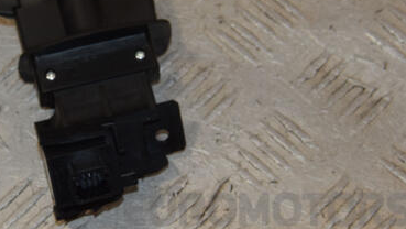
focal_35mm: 148
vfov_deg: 8.2
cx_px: 103
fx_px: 1594
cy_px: 63
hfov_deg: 14.5
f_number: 8
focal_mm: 58
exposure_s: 1/200
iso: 800
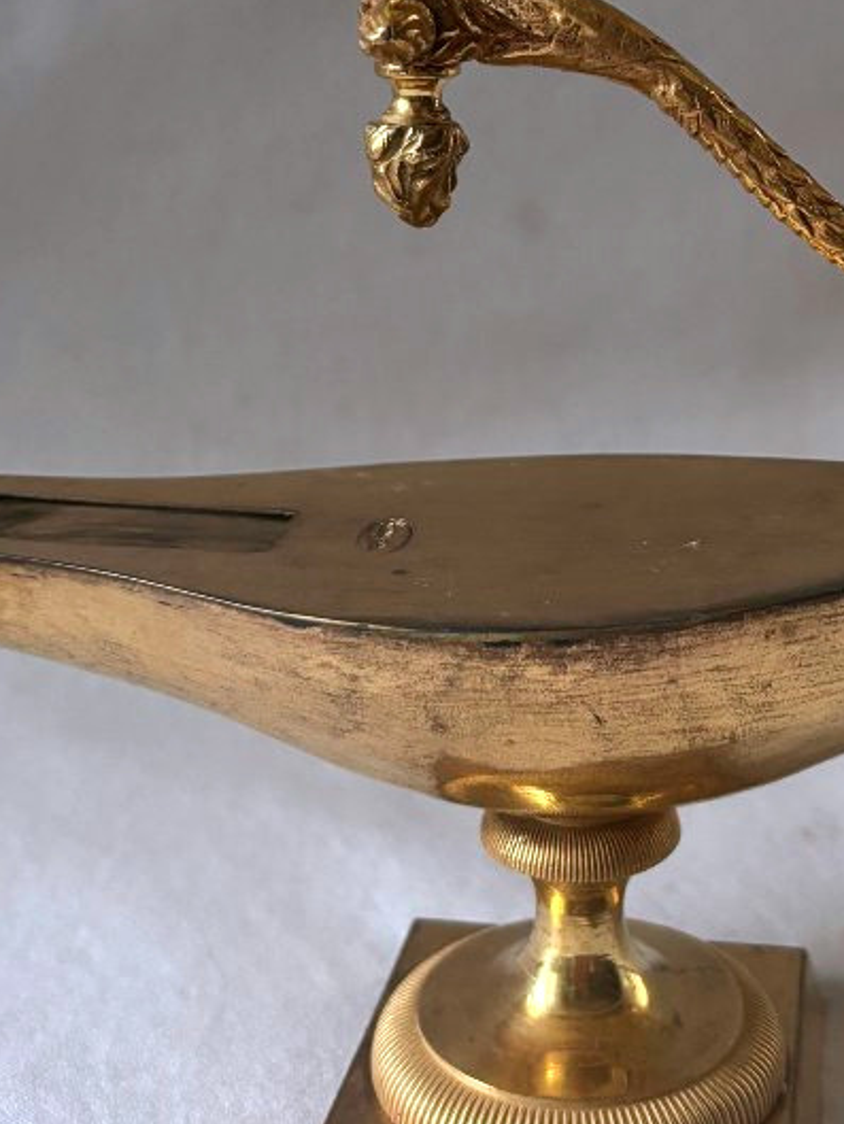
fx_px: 1917
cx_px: 651
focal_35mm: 59
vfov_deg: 32.2
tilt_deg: -14.1
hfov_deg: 24.5
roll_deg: -1.2
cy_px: 297
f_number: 1.6
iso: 320
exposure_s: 1/60
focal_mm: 5.96
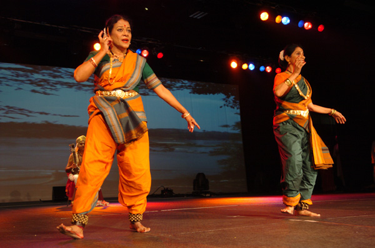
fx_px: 405
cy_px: 124
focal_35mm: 39
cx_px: 188
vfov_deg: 34.0
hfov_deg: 49.7
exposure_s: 1/80
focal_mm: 26
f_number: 2.8
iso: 400
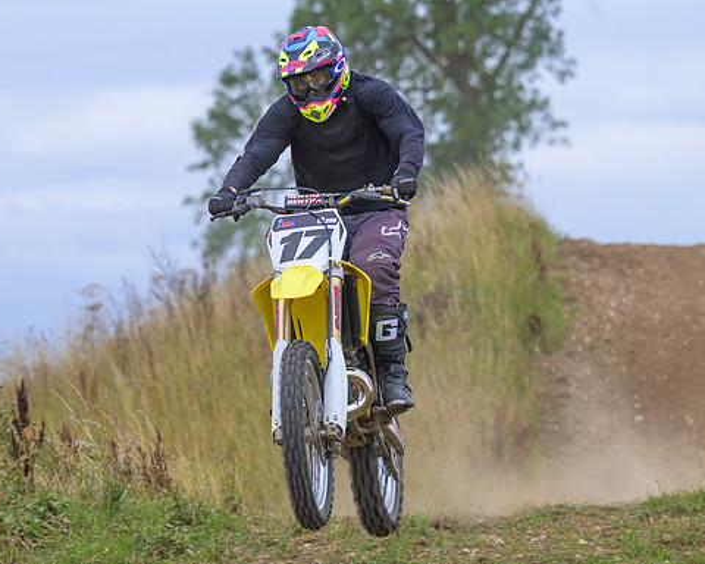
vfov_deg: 5.3
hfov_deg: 6.7
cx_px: 153
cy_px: 356
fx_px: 6051
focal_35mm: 290
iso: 64
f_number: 3.5
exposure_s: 1/400
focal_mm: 120
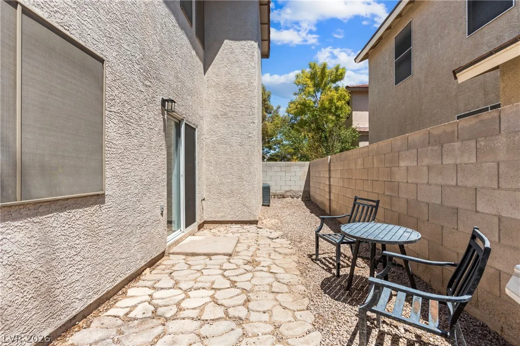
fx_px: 245
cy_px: 173
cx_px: 260
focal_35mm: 17
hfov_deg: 93.3
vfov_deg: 70.4
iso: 400
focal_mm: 17
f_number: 8
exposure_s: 1/8000
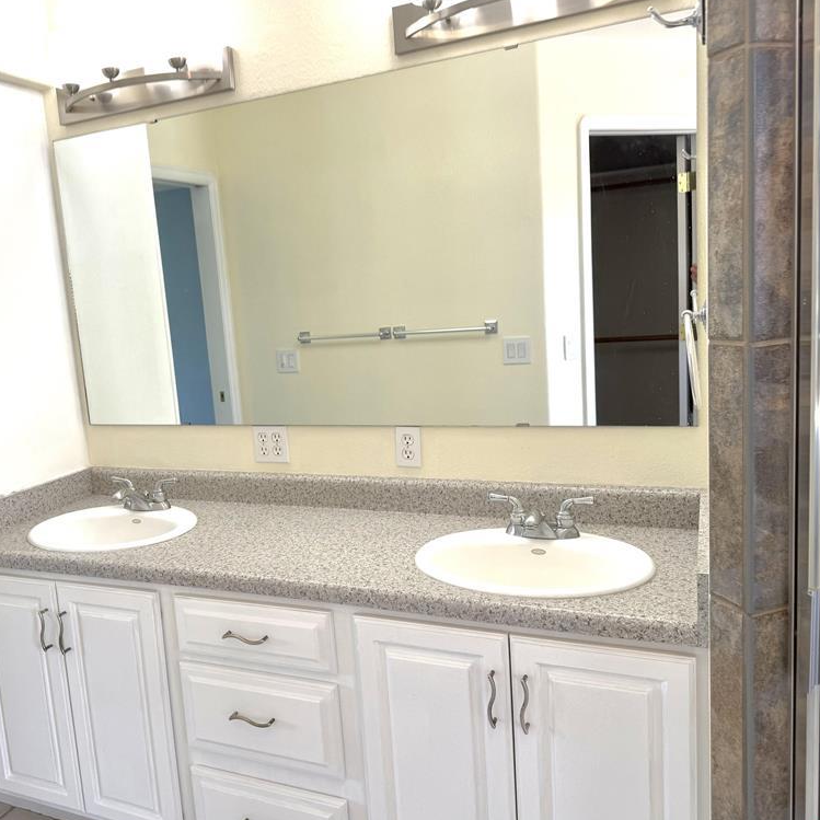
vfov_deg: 55.6
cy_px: 411
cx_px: 293
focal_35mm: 29
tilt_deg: -6.8
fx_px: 777
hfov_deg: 54.8
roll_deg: +4.9
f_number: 1.78
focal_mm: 6.76
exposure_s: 1/187
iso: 64
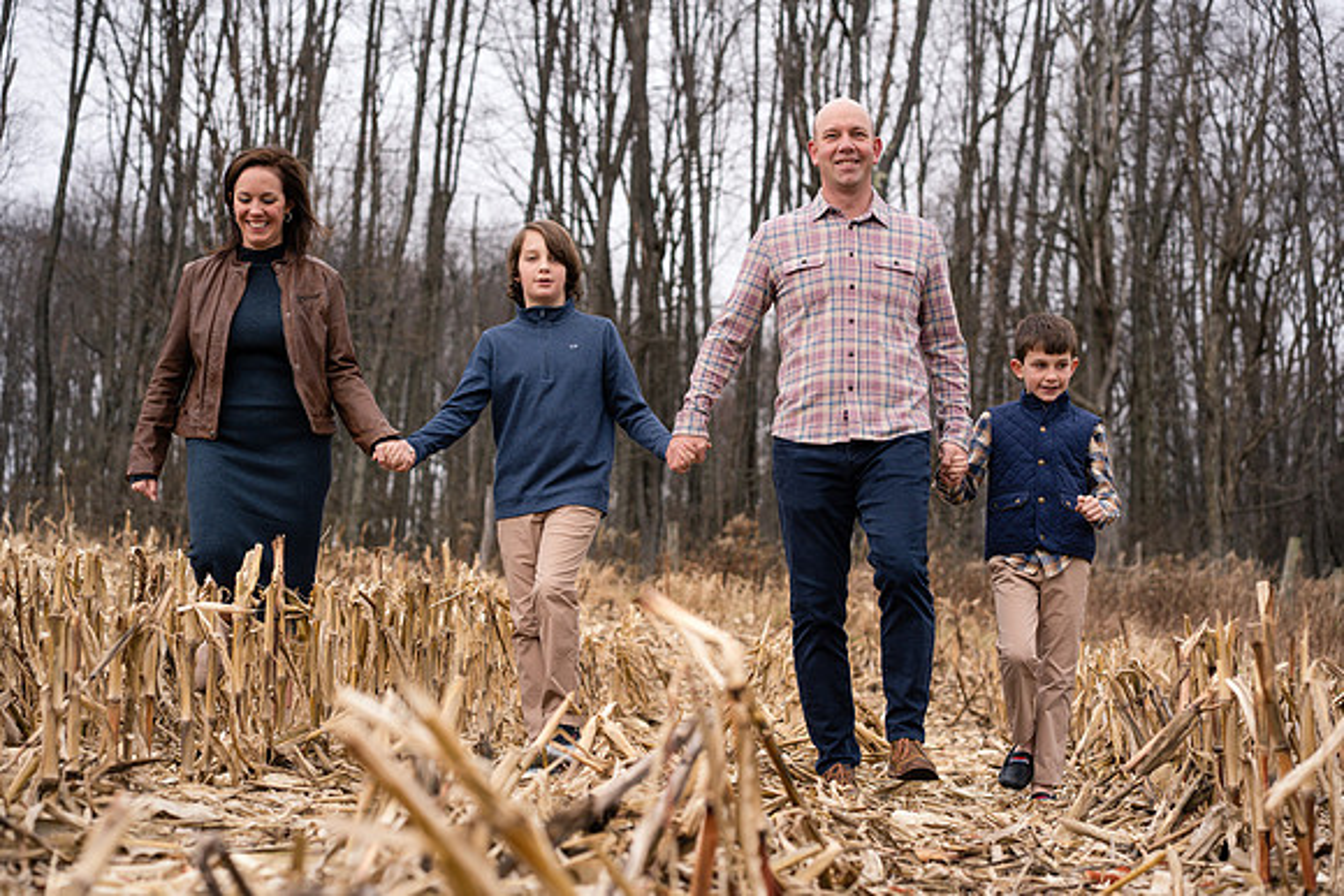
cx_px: 672
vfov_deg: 16.1
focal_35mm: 85
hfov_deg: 23.9
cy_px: 448
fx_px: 3174
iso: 320
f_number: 4.5
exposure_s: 1/500
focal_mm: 85
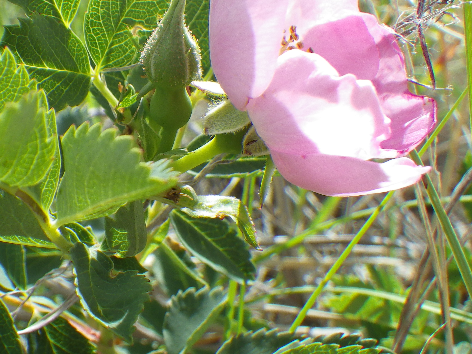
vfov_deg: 23.3
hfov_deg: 30.4
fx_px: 859
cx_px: 138
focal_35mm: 63
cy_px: 154
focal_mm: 6.1
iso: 125
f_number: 4.6
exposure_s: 1/500
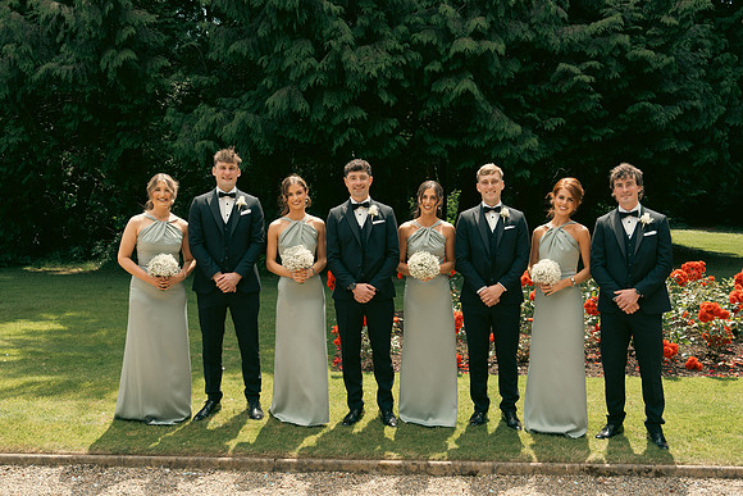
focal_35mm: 35
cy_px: 248
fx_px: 722
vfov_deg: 37.9
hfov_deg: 54.4
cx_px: 372
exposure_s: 1/160
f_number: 5
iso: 50
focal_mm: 35
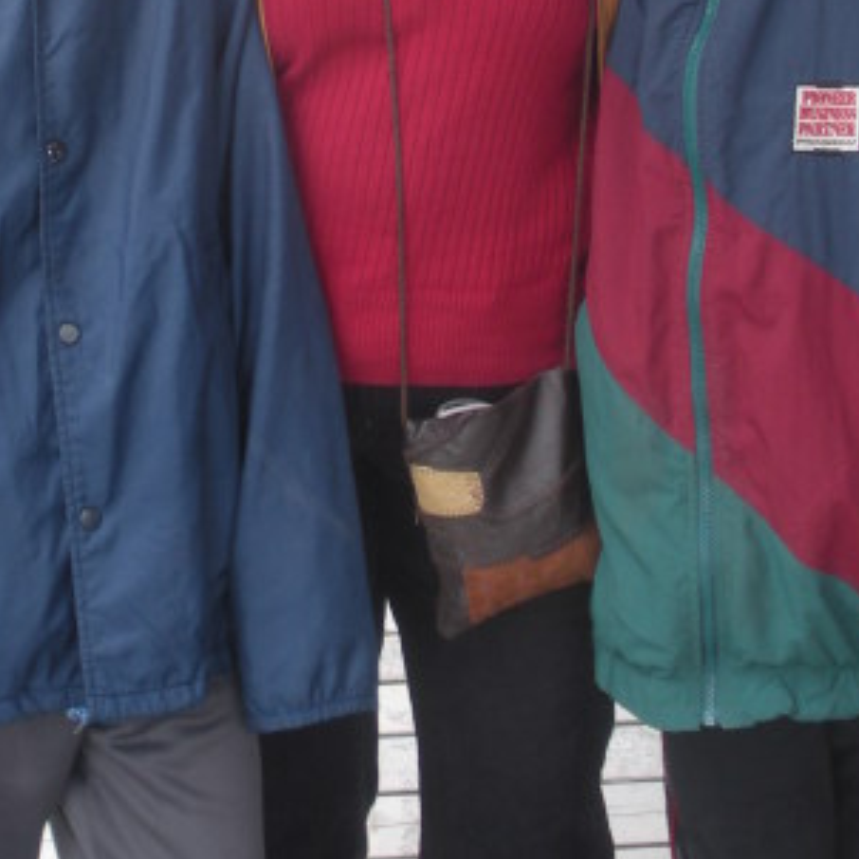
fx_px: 2527
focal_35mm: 90
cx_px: 287
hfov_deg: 19.2
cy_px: 81
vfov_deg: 19.0
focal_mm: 6.3
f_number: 3.5
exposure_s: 1/73
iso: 65
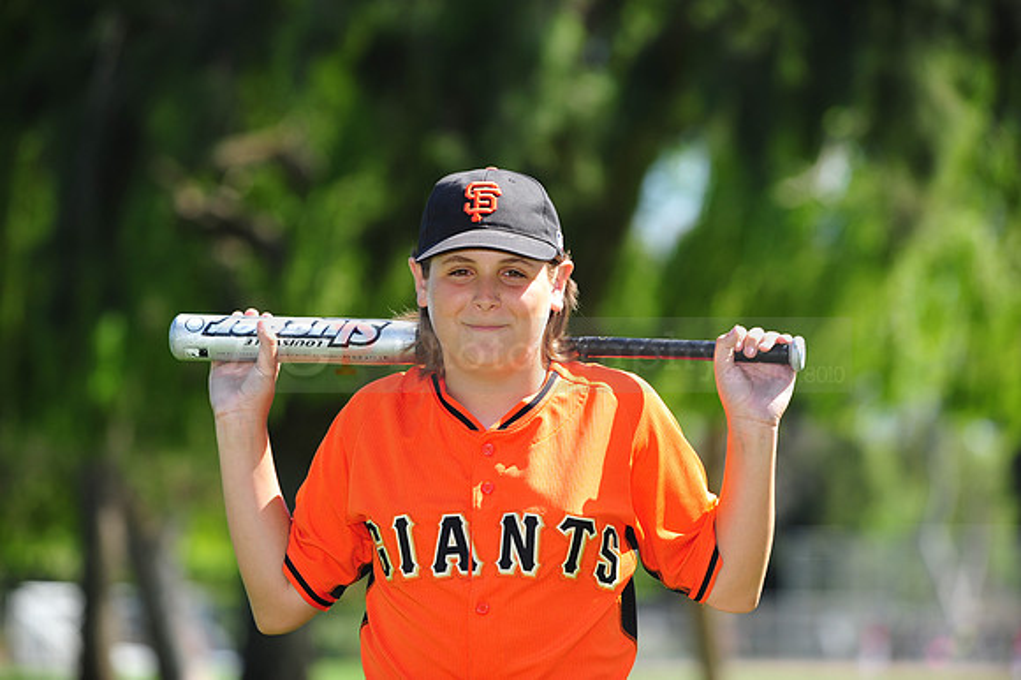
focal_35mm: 165
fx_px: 4677
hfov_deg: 12.5
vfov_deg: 8.3
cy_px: 340
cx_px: 510
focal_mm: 165
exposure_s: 1/640
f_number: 4.5
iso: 200
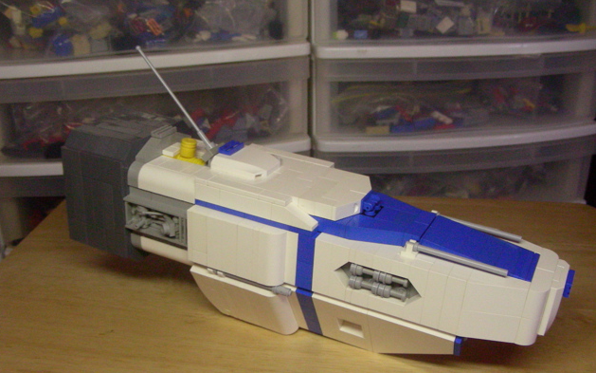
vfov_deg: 31.1
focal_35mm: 41
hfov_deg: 48.2
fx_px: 666
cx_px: 297
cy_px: 226
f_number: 3.5
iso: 400
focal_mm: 6.3
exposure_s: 1/76
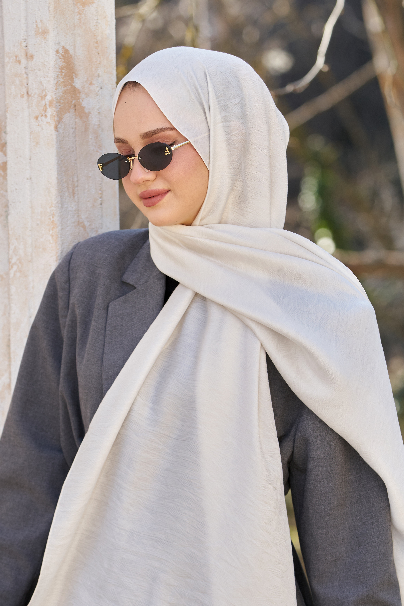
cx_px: 202
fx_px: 1935
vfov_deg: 17.8
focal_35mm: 115
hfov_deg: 11.9
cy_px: 303
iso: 200
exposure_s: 1/200
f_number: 4.5
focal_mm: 115
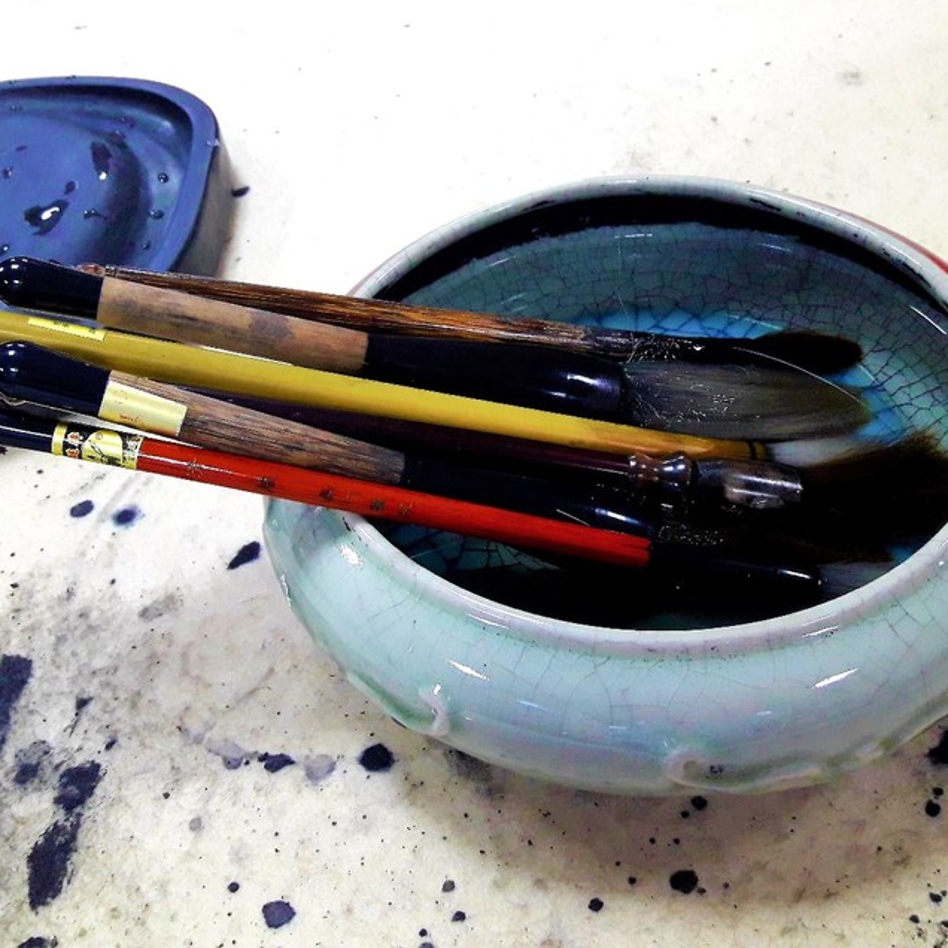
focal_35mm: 35
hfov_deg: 47.2
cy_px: 473
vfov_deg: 47.2
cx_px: 438
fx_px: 1084
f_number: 1.9
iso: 200
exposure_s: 1/33
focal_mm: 3.7
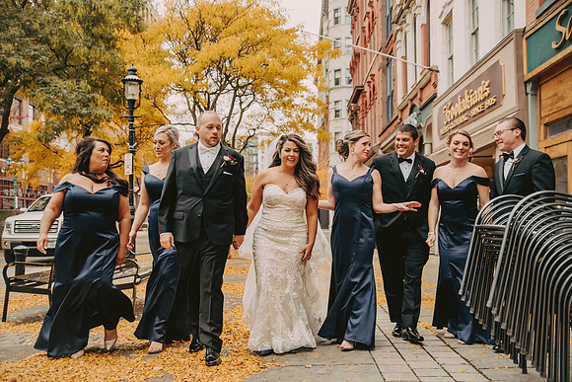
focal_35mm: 36
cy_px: 191
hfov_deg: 53.1
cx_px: 286
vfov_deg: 36.9
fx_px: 572
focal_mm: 36
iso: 1250
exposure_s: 1/1600
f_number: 3.2
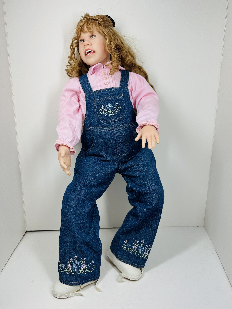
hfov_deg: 56.8
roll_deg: -0.8
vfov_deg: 71.6
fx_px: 214
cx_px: 116
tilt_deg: -12.6
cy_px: 154
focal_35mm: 24
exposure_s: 1/718
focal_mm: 6.86
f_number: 1.78
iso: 80
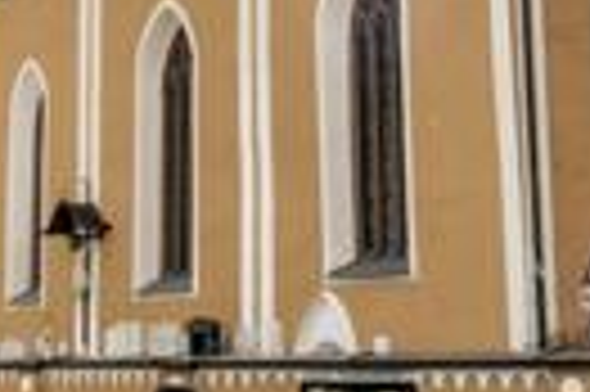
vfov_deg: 15.1
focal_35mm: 88
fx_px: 1435
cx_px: 356
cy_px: -54
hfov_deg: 23.2
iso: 200
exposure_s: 1/40
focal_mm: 11
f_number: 22
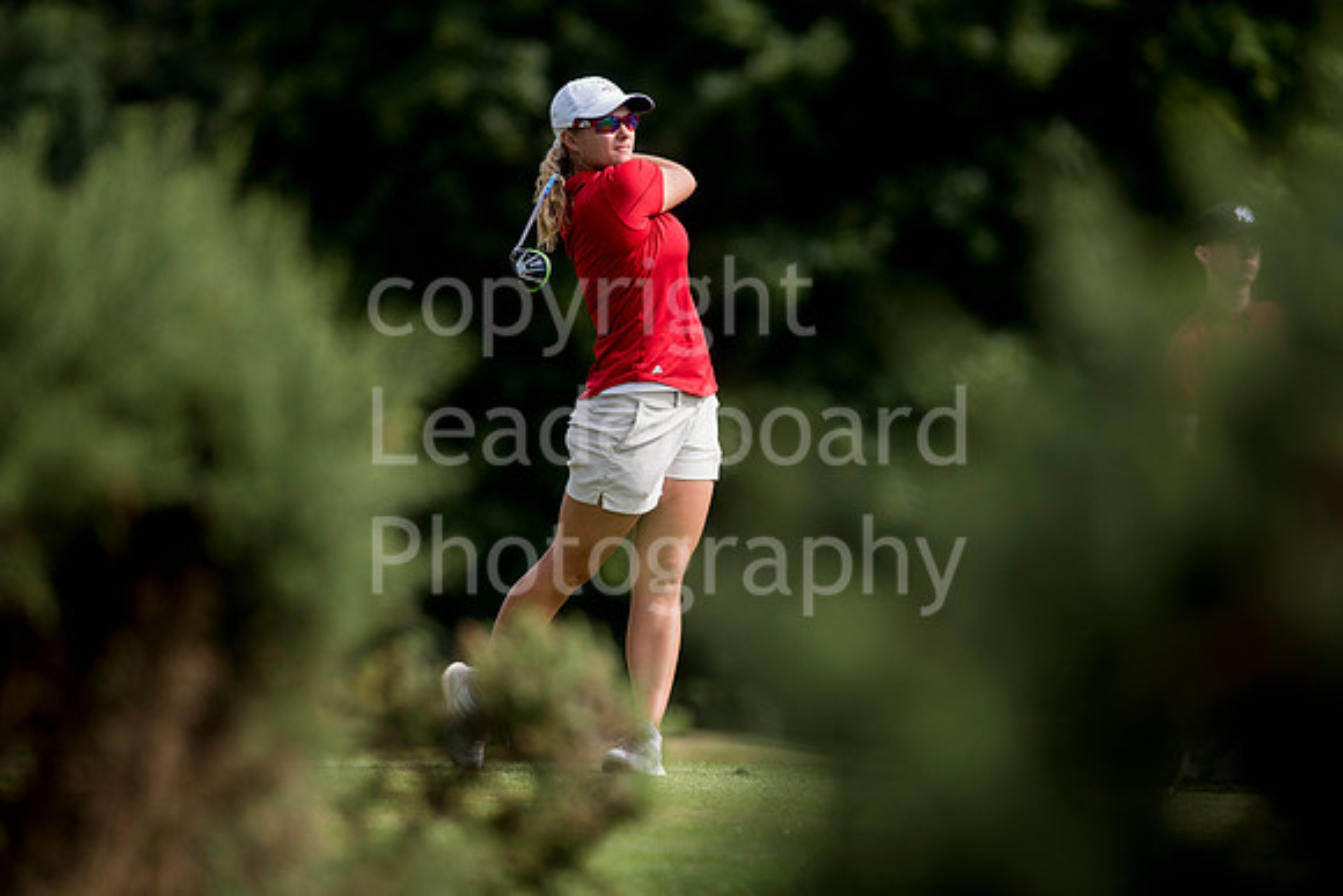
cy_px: 448
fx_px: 11194
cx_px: 672
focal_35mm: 300
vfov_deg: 4.6
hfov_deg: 6.9
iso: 500
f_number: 5
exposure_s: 1/2500
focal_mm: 300
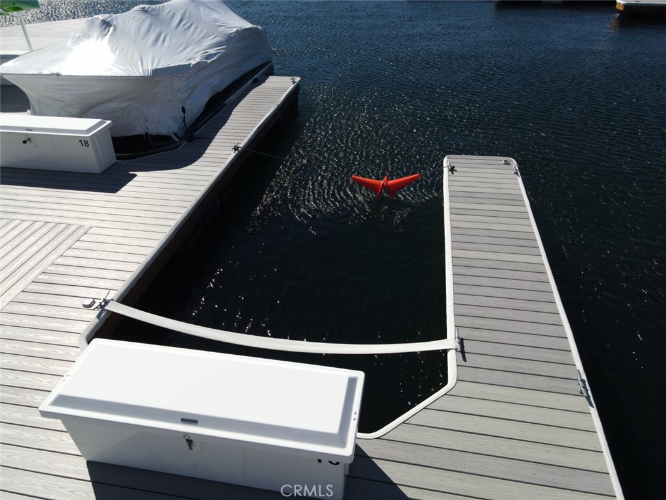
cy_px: 250
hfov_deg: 71.6
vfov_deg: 56.8
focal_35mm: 24
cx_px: 333
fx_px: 462
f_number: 2.8
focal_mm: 4.5
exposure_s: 1/1250
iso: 100
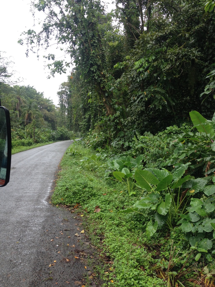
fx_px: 290
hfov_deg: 40.7
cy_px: 144
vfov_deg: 52.6
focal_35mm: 35
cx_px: 108
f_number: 2.4
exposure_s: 1/227
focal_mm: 4.28
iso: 50
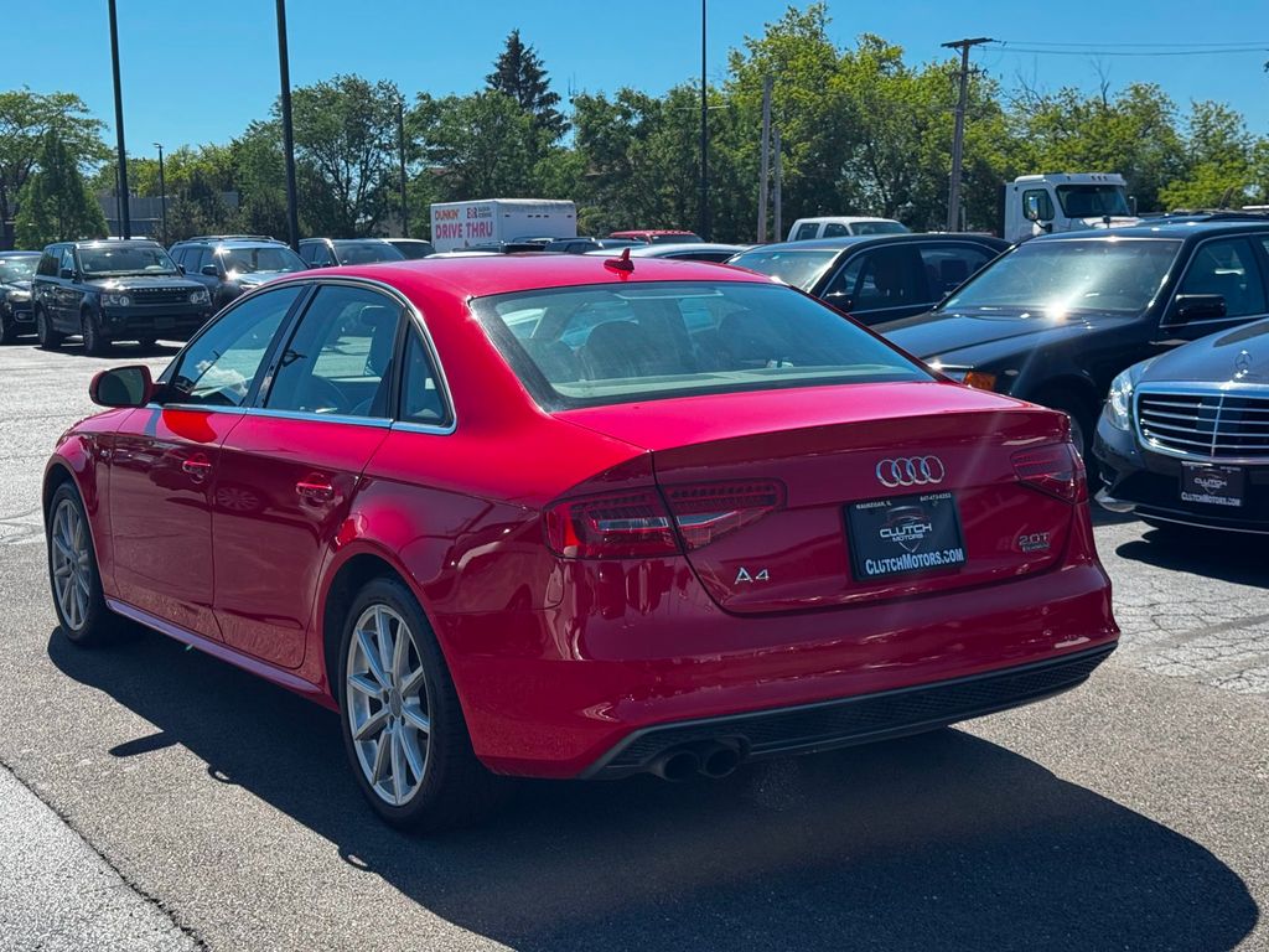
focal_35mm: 48
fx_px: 1760
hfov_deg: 39.7
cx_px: 634
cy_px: 476
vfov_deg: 30.3
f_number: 1.78
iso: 64
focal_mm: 6.76
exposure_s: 1/2611
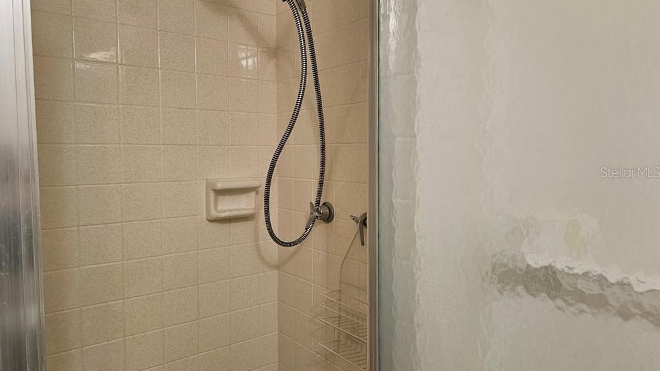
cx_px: 321
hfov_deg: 71.9
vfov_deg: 44.3
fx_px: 455
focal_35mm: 26
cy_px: 172
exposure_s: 1/120
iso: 400
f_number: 1.8
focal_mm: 5.4
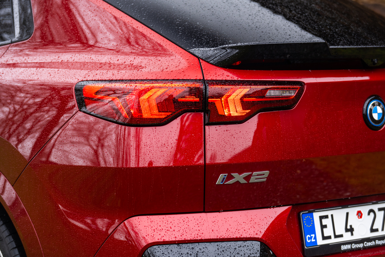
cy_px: 128
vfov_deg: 13.0
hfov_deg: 19.5
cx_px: 192
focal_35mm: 105
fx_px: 1123
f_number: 2.8
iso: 200
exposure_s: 1/80
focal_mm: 105
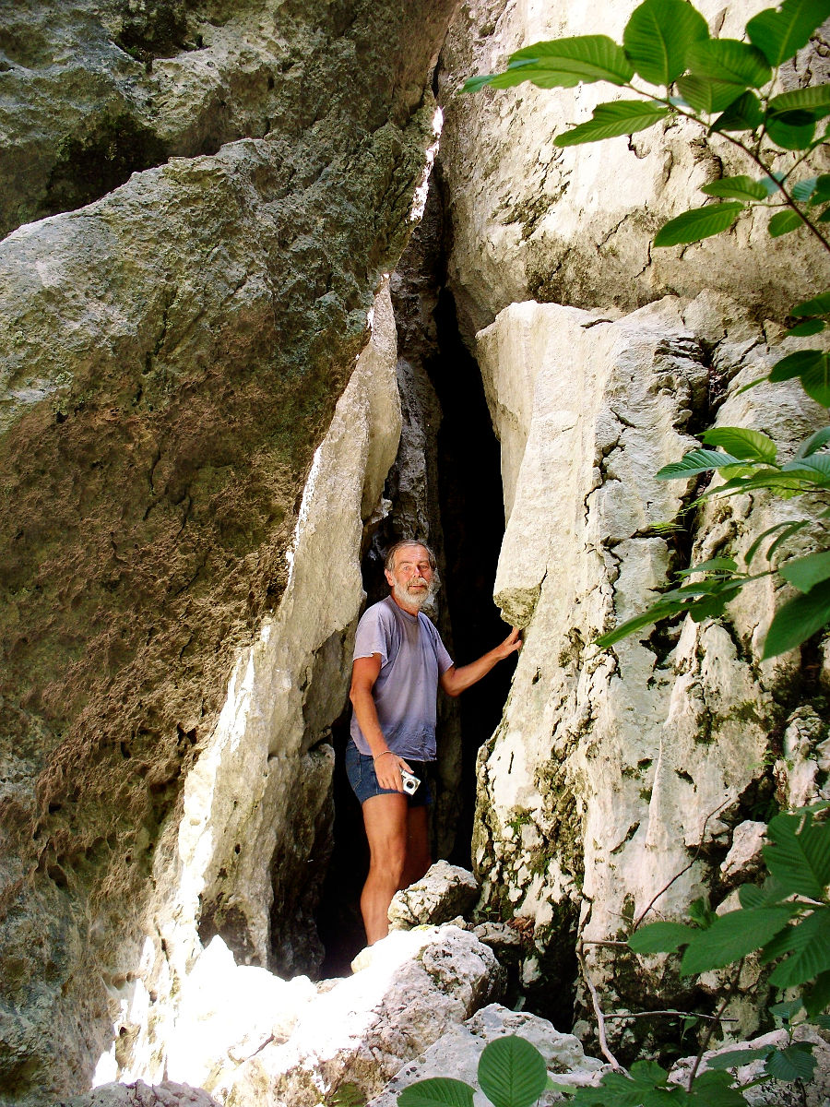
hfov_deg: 39.7
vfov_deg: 51.4
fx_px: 1151
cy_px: 554
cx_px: 415
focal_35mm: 36
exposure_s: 1/60
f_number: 2.8
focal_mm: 7.54
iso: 125
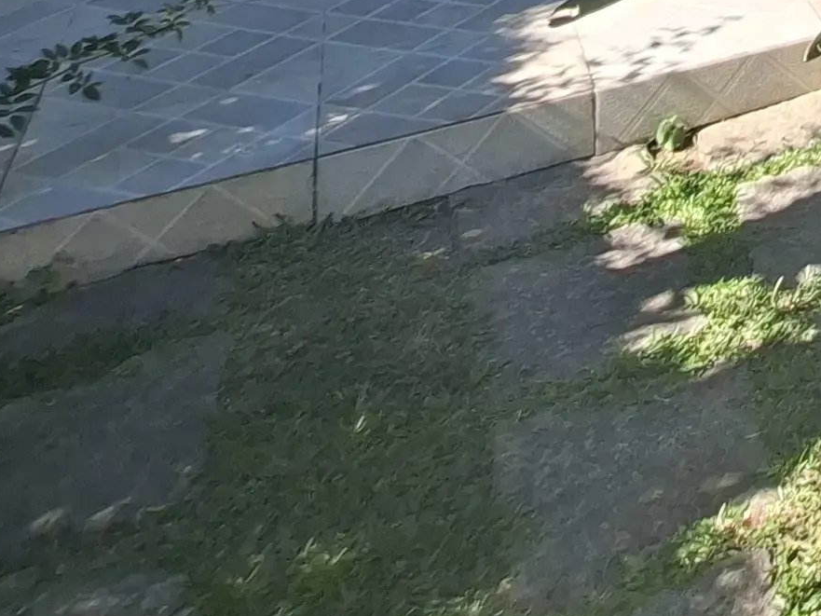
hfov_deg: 24.2
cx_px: 1284
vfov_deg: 17.3
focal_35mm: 59
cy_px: -642
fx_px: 1400
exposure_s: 1/346
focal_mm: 1.74
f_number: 2.2
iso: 40
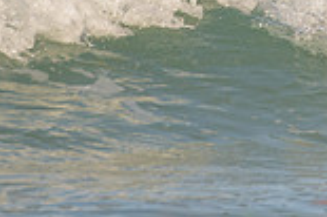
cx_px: 437
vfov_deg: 0.6
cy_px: -143
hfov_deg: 0.9
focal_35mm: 2298
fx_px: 20851
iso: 180
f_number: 5.6
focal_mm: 500
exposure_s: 1/2000
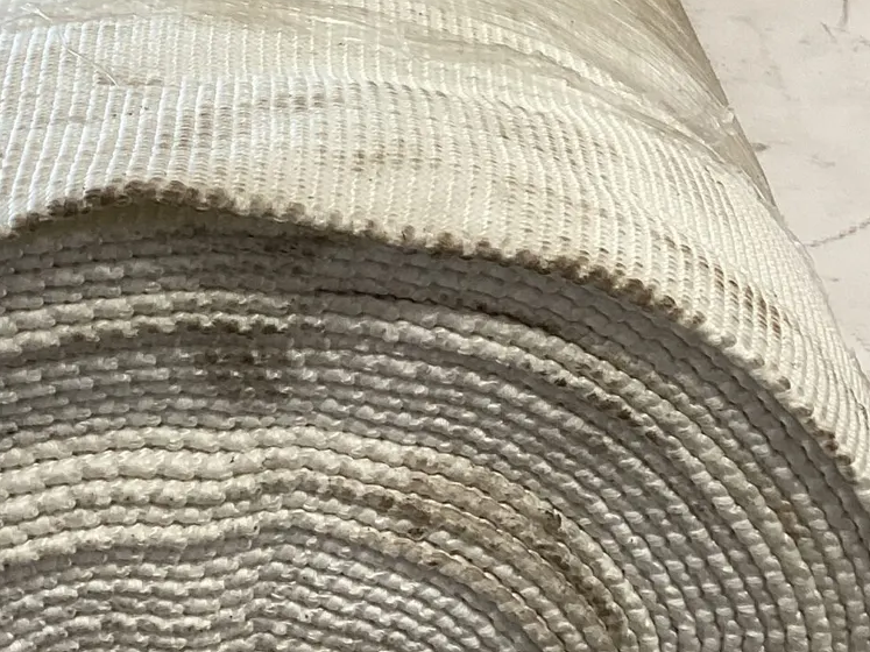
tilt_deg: -25.4
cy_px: 63
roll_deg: +0.5
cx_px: 228
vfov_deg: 17.5
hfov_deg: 23.3
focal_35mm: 83
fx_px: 2086
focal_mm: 3.3
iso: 64
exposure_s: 1/50
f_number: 2.4
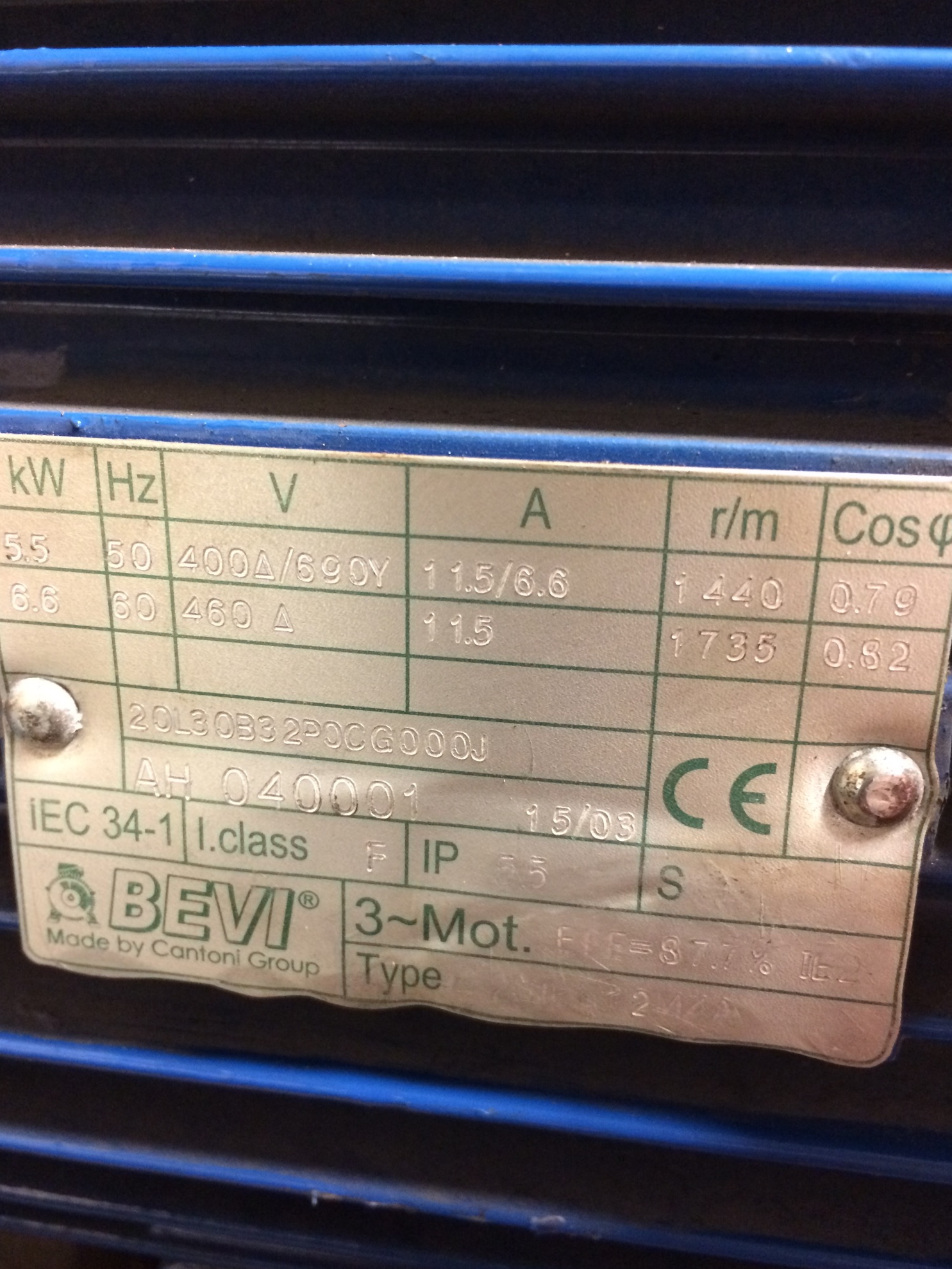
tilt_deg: -18.2
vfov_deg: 60.0
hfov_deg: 46.8
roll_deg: -0.4
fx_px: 1100
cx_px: 480
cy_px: 653
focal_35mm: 30
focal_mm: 4.15
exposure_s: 1/15
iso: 320
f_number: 2.2
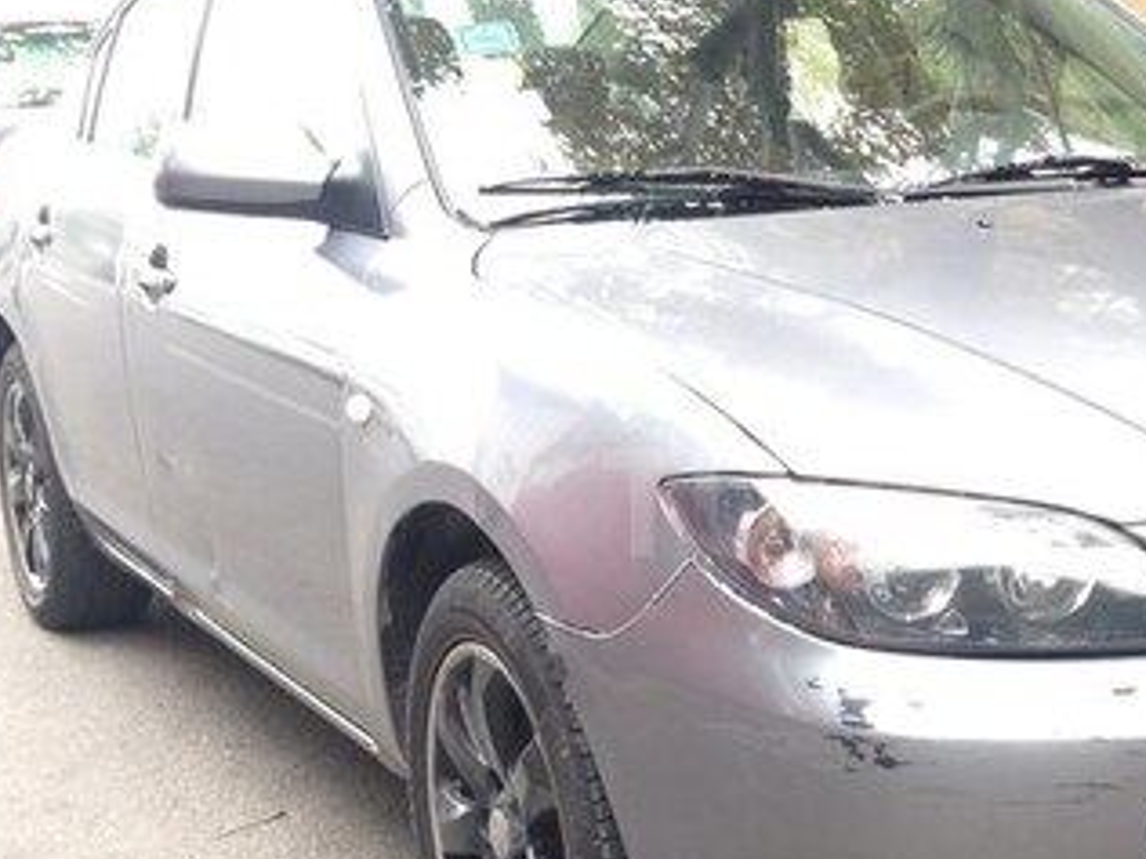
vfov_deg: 21.3
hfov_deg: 27.4
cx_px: 972
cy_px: 502
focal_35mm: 69
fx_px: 2284
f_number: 2.4
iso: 50
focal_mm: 4.12
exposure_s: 1/60
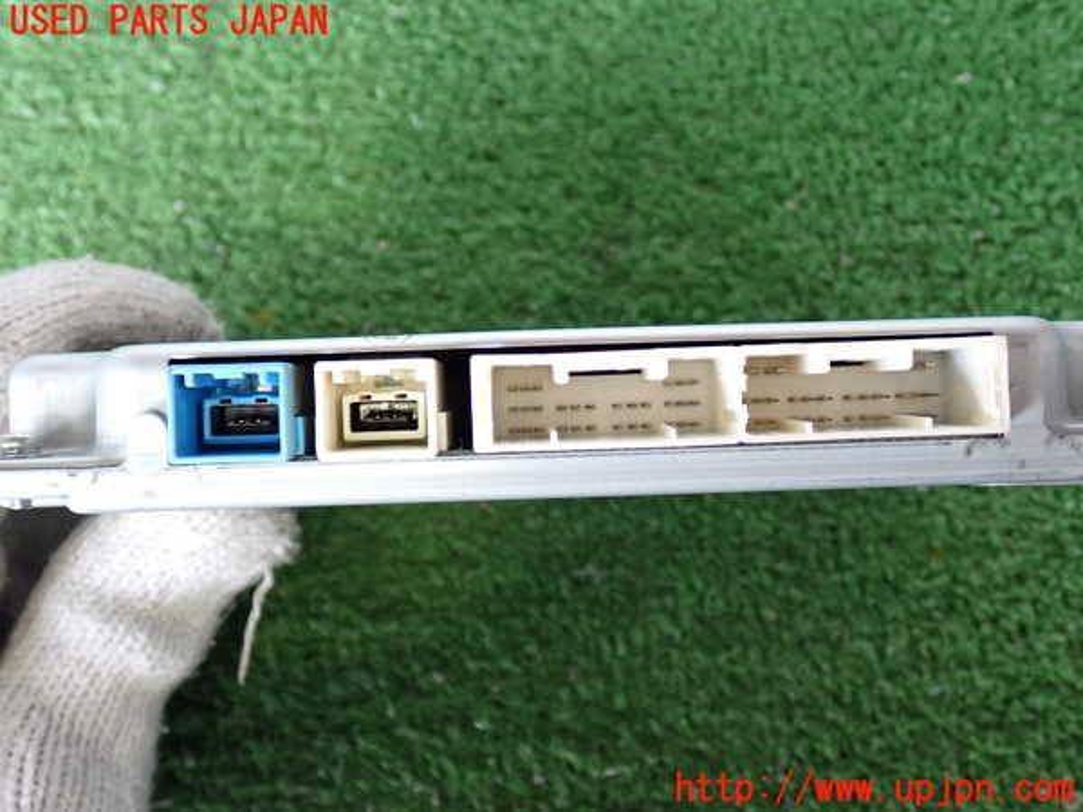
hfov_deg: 45.8
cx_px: 542
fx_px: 1283
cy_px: 406
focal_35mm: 41
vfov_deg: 35.1
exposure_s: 1/40
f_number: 2.8
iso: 320
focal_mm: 7.31
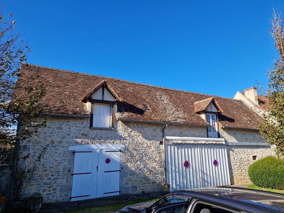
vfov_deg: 58.9
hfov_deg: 73.9
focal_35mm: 23
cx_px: 142
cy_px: 106
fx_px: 189
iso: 50
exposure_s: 1/1004
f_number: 1.8
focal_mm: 5.4
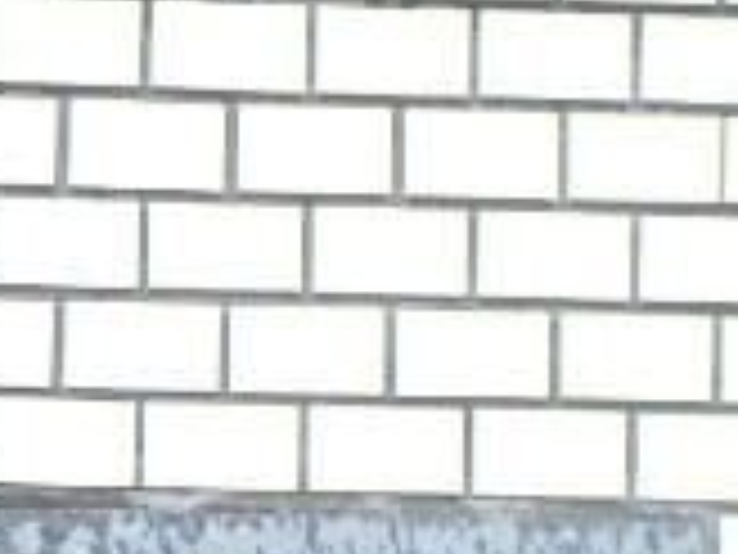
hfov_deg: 23.4
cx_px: 112
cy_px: 905
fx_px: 1748
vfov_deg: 16.0
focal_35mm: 82
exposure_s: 1/40
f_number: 3.5
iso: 200
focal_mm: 3.7
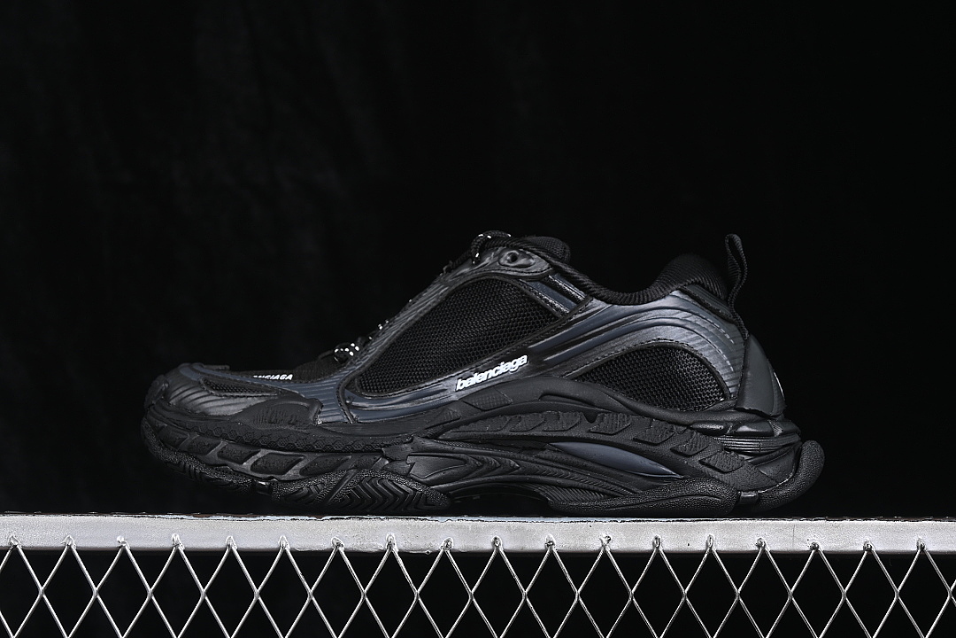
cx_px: 478
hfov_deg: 27.0
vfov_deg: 18.2
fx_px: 1992
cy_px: 319
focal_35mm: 75
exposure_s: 1/60
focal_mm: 50
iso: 160
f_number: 6.3
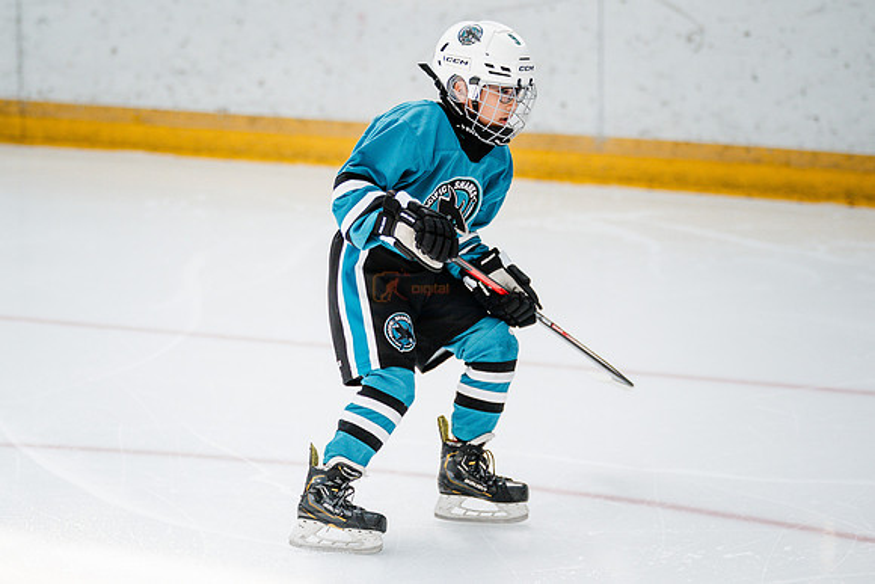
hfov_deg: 9.7
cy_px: 330
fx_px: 5151
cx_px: 355
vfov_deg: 6.5
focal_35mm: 212
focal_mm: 176
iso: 1250
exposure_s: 1/2000
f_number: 3.2
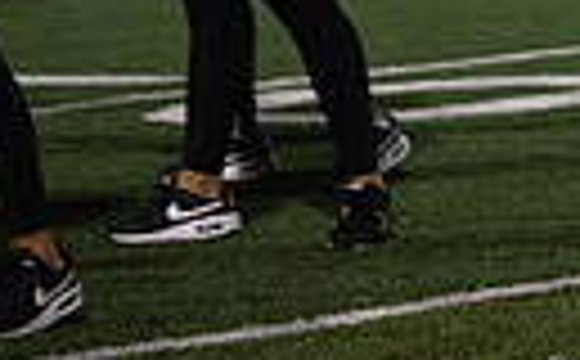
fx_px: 7981
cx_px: 1061
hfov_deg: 4.1
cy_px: -470
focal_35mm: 506
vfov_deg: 2.6
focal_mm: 110
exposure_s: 1/1600
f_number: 2.8
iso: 5000
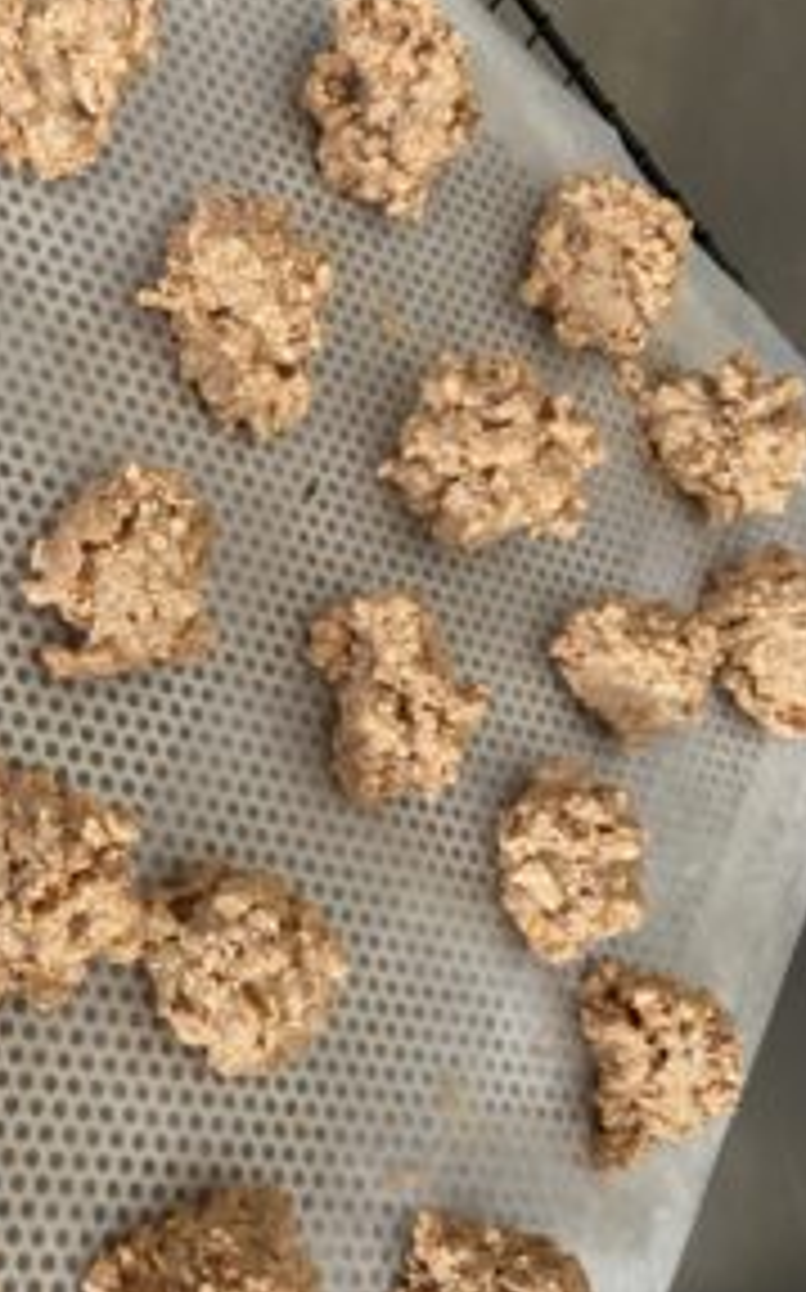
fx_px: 1690
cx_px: 2
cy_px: 729
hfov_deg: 25.5
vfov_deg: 41.8
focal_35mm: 48
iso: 320
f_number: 1.8
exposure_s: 1/60
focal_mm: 4.25
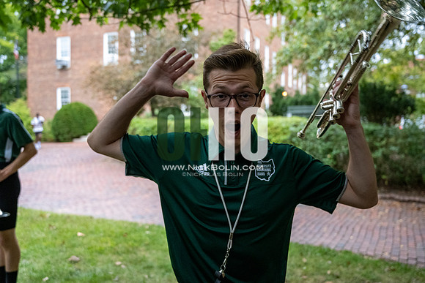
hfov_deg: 48.4
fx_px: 472
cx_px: 212
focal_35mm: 40
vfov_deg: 33.4
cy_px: 142
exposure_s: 1/500
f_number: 4
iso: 4000
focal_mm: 40
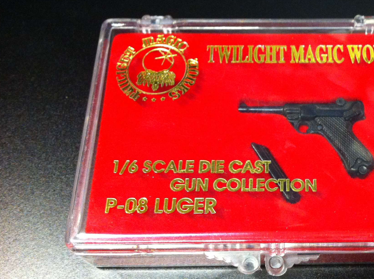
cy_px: 119
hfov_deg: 34.1
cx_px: 291
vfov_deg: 26.5
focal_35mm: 55
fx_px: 593
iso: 320
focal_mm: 3.85
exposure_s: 1/15
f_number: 2.8
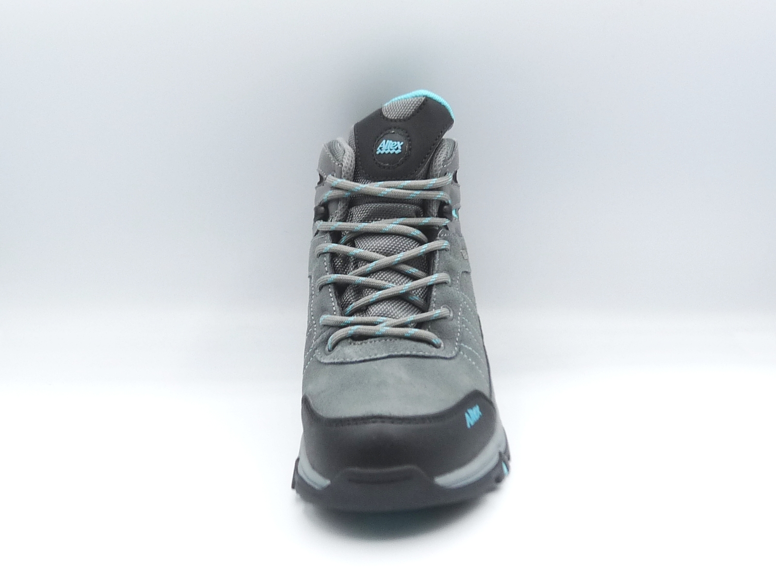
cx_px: 388
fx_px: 1098
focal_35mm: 49
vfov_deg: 29.7
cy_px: 291
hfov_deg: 38.9
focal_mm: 4.8
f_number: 4
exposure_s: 1/125
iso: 100
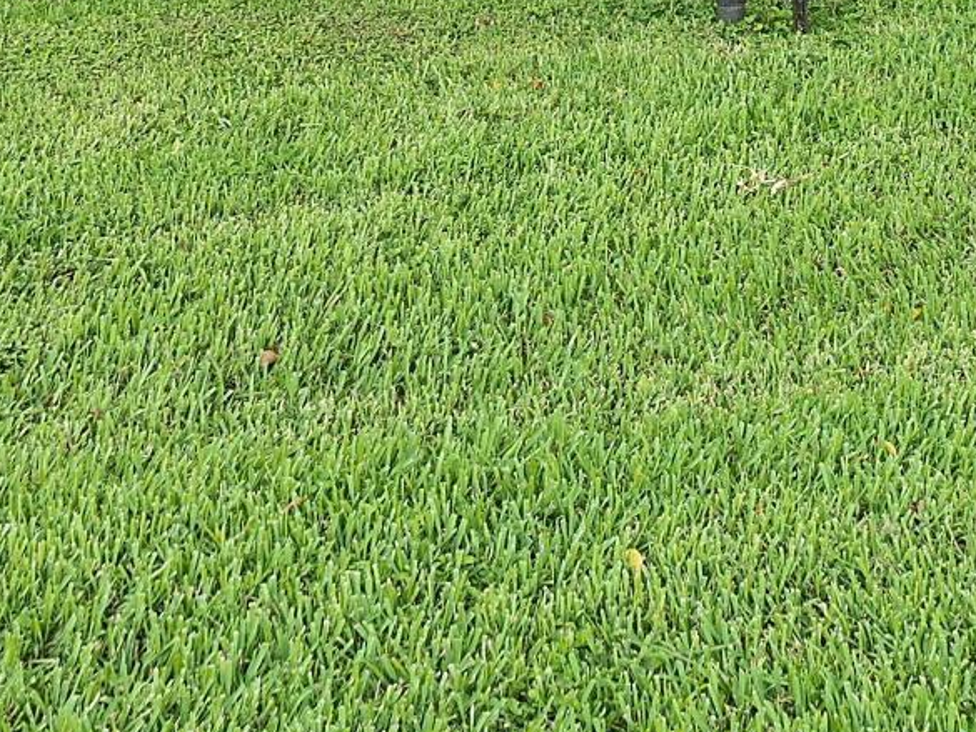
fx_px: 2087
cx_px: 627
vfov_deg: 17.9
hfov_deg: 26.2
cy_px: -352
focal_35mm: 74
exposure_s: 1/200
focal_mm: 10
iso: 100
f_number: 5.6
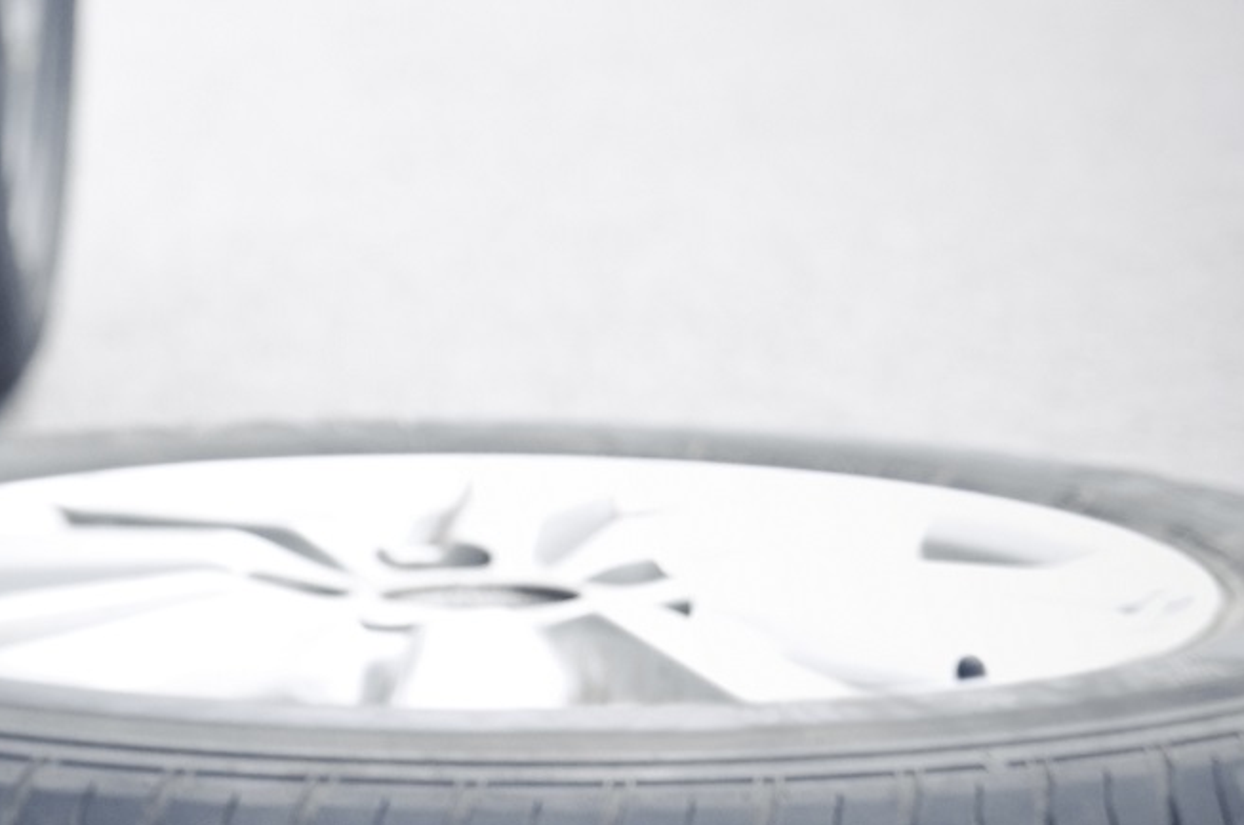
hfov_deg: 9.3
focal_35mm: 218
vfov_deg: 6.3
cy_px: 804
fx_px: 7520
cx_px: -450
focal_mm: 48
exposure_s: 1/40
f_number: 4.5
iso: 200
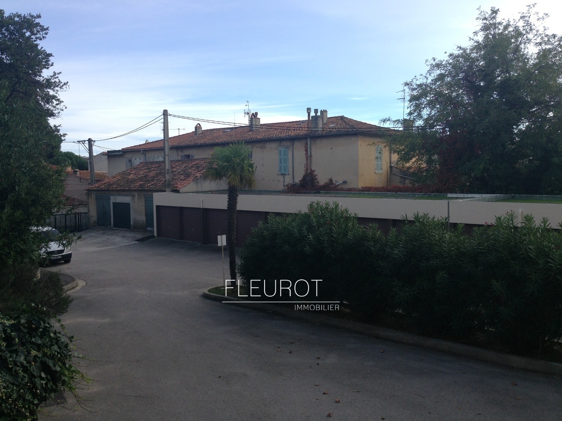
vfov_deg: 42.9
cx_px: 281
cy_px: 210
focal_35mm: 33
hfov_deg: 55.4
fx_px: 536
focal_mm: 4.13
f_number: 2.4
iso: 50
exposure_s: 1/903
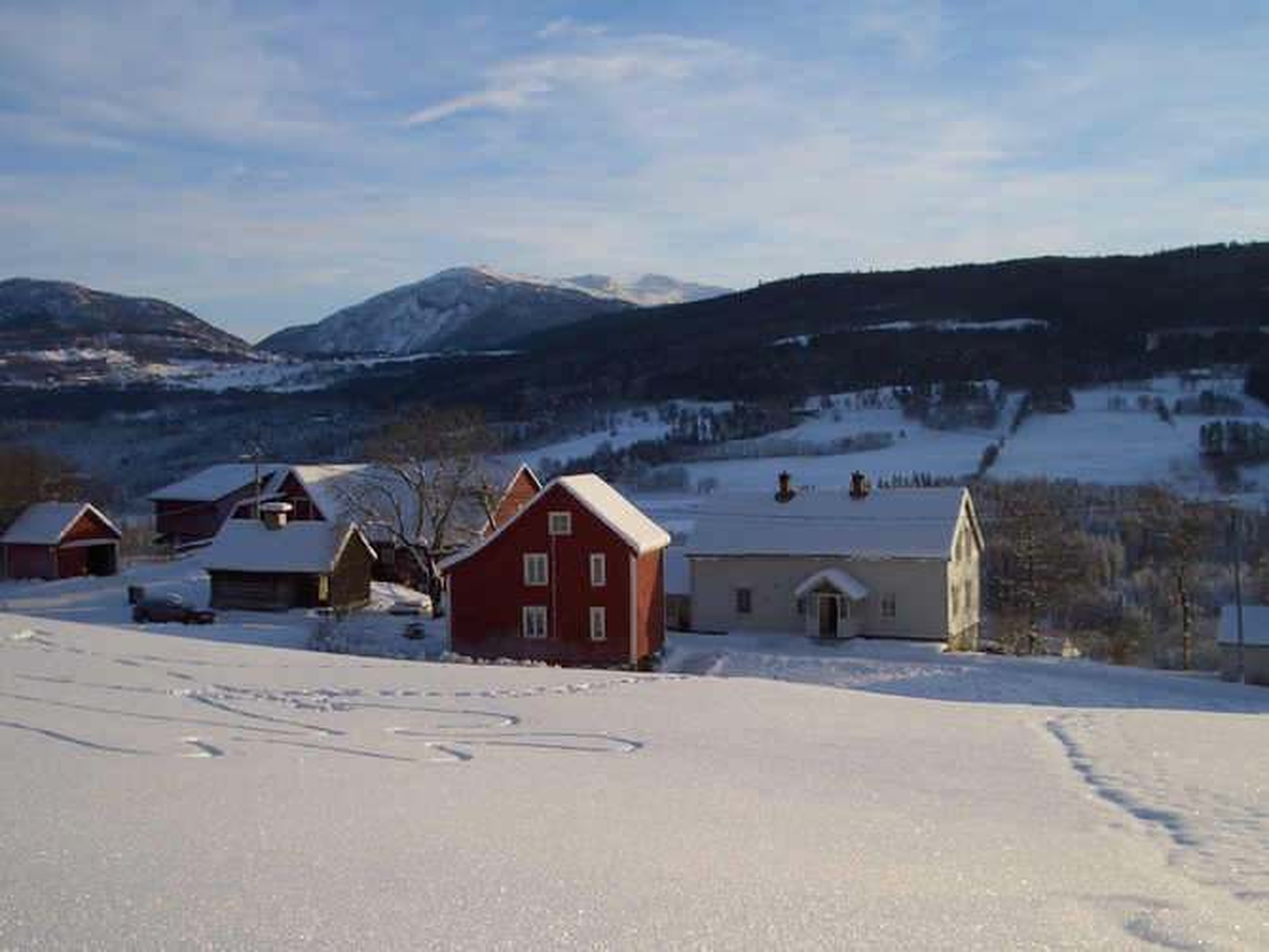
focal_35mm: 41
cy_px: 476
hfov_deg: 45.8
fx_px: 1503
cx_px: 634
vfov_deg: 35.1
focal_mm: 6.8
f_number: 4.6
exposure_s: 1/400
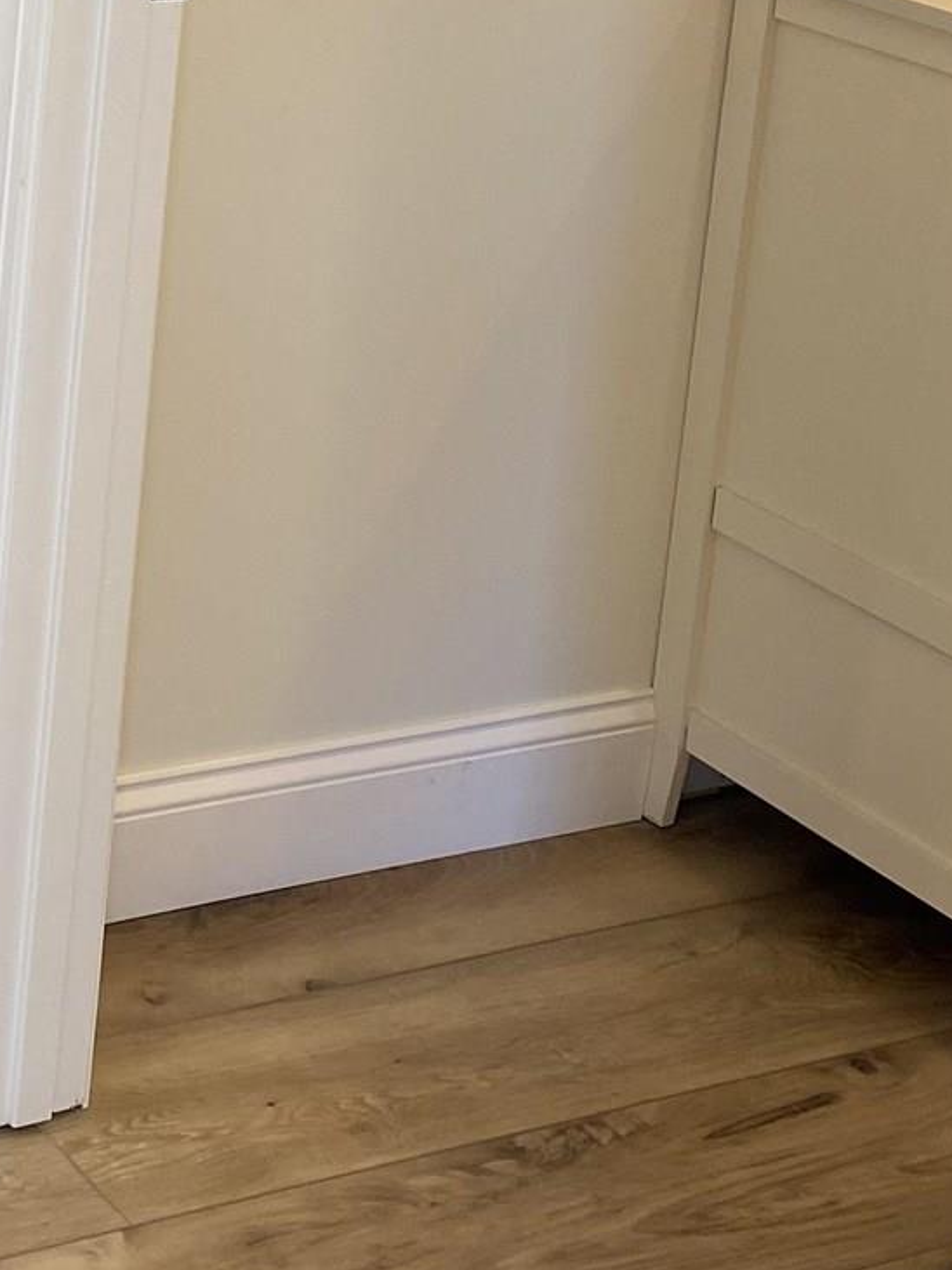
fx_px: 3008
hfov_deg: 16.9
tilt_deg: -9.2
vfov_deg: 22.3
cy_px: -186
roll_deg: -3.5
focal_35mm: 82
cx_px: -306
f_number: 1.8
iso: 64
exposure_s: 1/60
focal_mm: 4.25
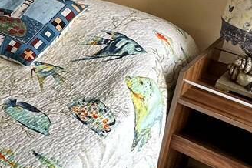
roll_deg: -0.5
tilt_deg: -21.7
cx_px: -75
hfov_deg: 26.6
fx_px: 448
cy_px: 14
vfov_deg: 20.7
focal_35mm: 64
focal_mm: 2.22
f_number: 2.2
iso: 125
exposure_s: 1/99
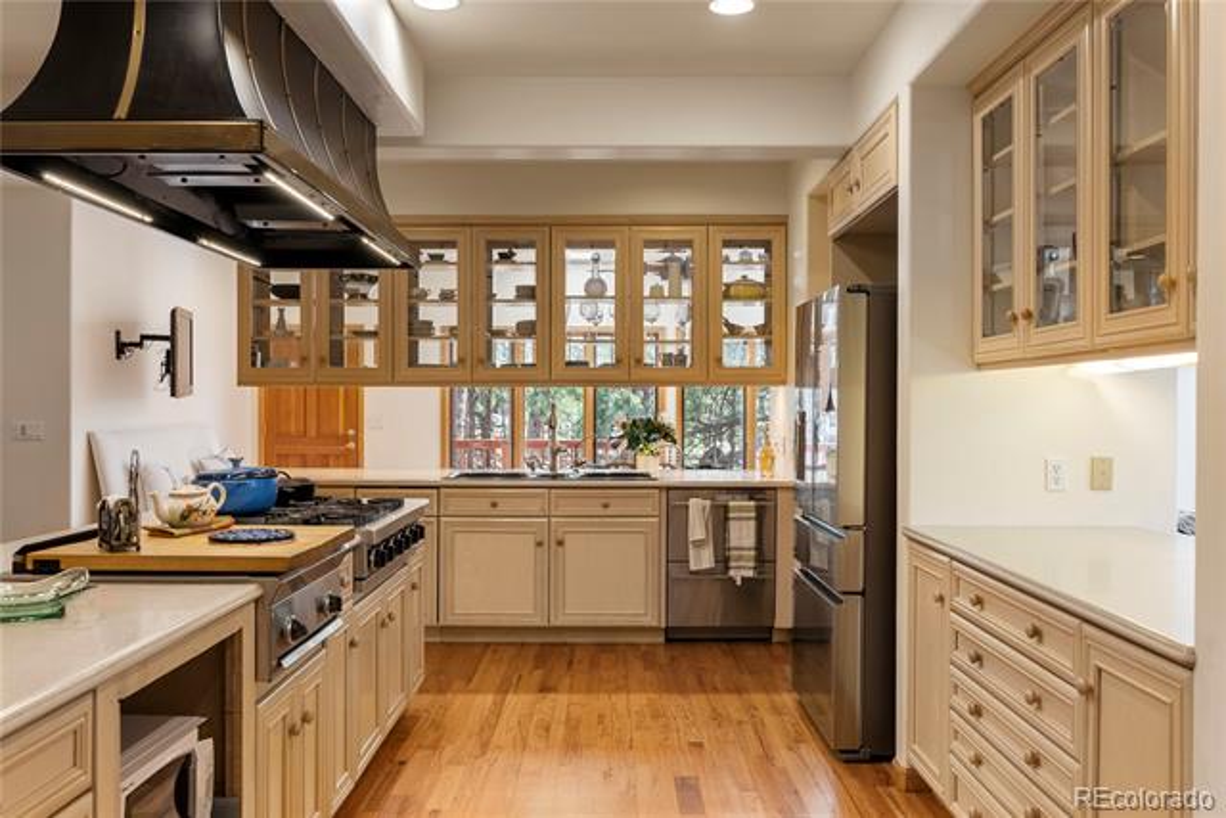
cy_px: 409
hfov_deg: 59.3
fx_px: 1076
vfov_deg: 41.6
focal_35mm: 32
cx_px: 613
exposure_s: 1/4
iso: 200
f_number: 5.6
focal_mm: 31.6
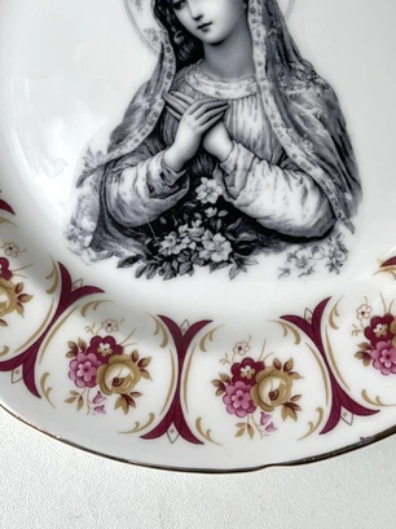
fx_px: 856
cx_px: 223
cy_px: 89
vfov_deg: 33.2
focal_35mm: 56
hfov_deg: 26.0
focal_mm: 4.2
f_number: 1.6
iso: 32
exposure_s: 1/339
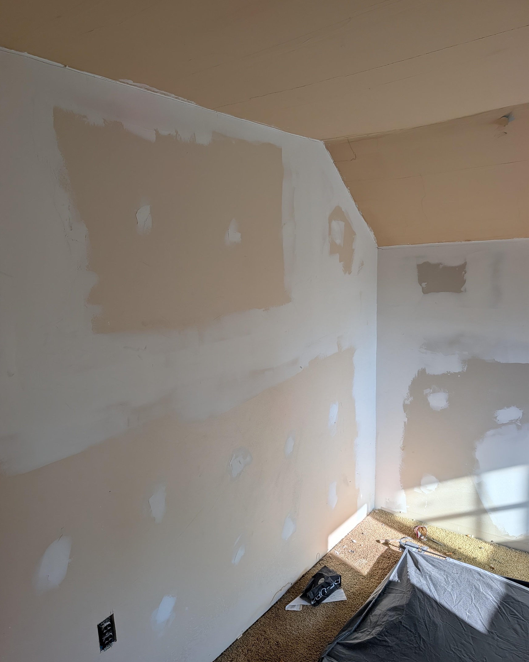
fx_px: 489
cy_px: 347
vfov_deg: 68.1
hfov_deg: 56.8
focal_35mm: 25
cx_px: 264
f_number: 1.68
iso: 21
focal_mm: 6.9
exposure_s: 1/1835
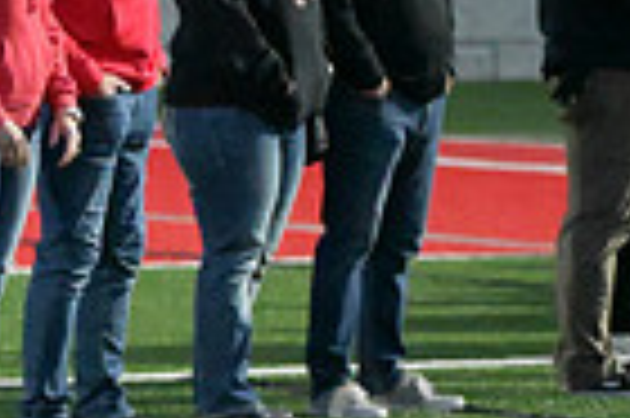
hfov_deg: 4.7
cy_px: 36
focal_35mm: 434
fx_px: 7586
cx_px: -212
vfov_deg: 3.2
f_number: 2.8
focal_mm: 105
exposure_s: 1/8000
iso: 32000
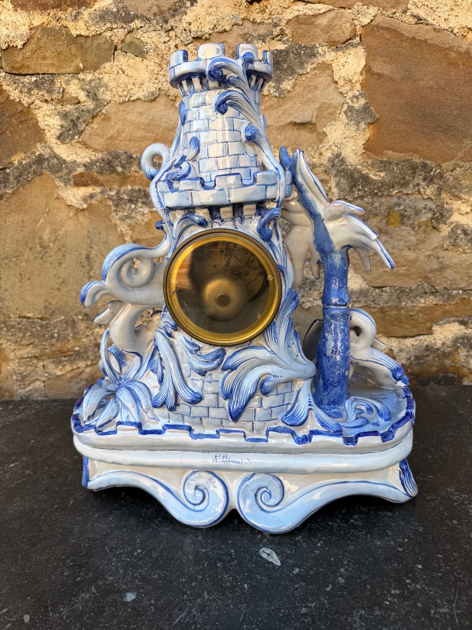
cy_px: 315
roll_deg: +1.7
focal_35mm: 24
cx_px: 236
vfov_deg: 71.6
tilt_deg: -15.8
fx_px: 436
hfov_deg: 56.8
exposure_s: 1/488
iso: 80
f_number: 1.78
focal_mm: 6.76
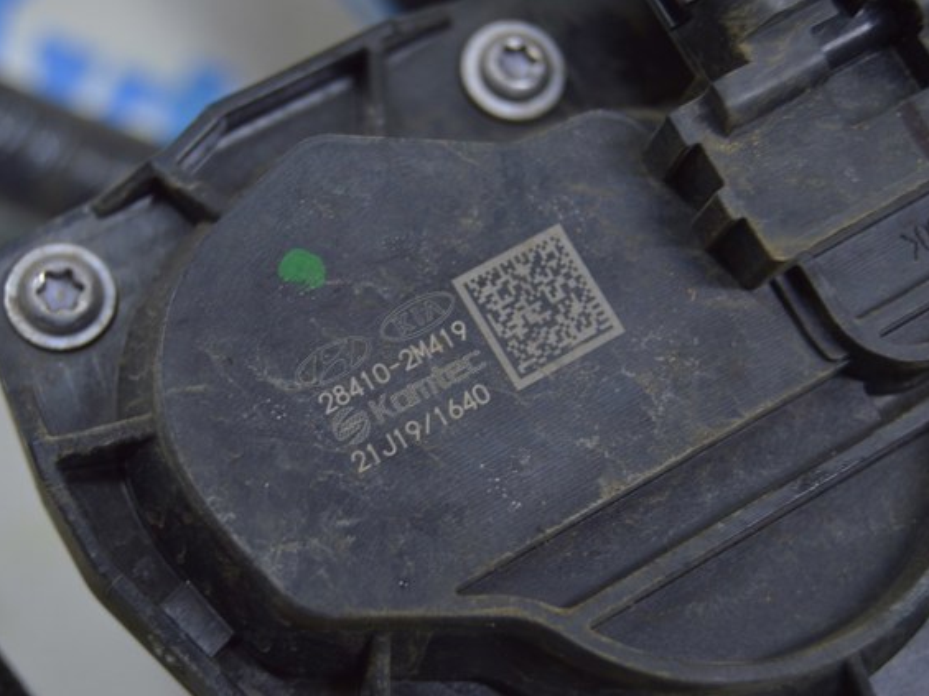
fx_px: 2281
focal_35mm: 85
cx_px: 415
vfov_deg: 17.4
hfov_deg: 23.0
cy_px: 348
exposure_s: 1/20
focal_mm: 52
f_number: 5.6
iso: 400
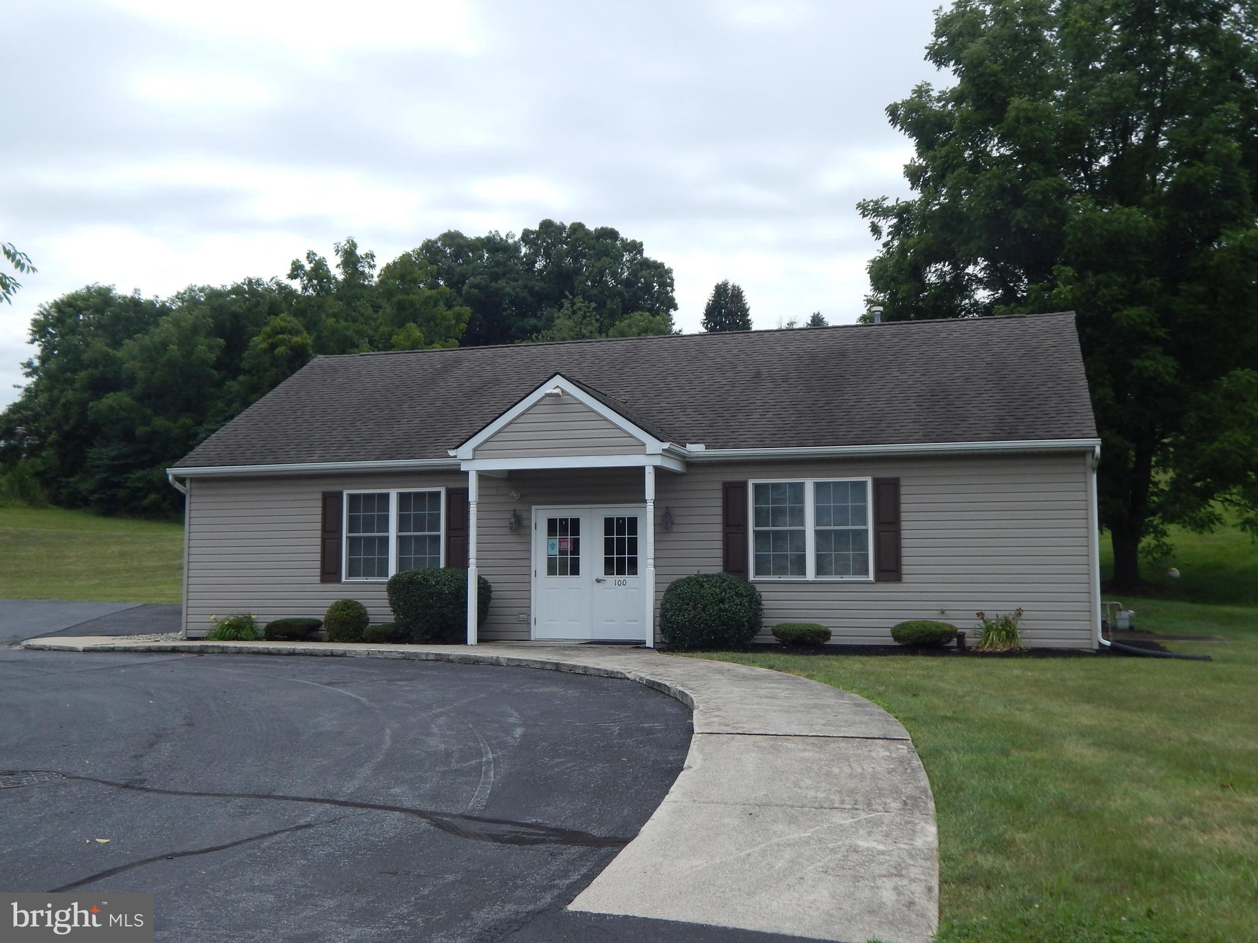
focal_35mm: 35
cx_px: 629
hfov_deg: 52.6
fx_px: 1272
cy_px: 472
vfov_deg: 40.7
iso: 125
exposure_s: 1/400
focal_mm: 6.1
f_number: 6.7
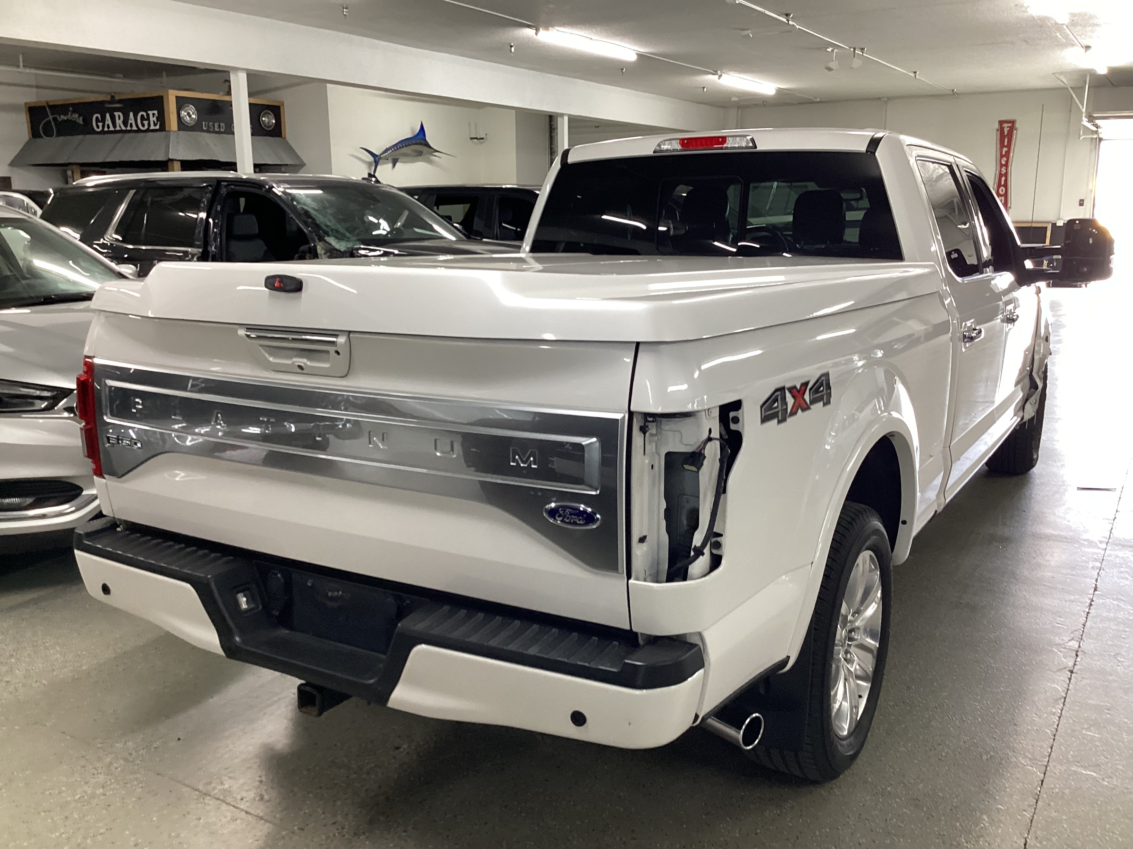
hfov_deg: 58.4
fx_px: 1015
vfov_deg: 45.4
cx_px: 566
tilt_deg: -14.3
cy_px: 424
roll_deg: -0.1
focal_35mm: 31
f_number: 2.4
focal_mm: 3.3
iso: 160
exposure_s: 1/60
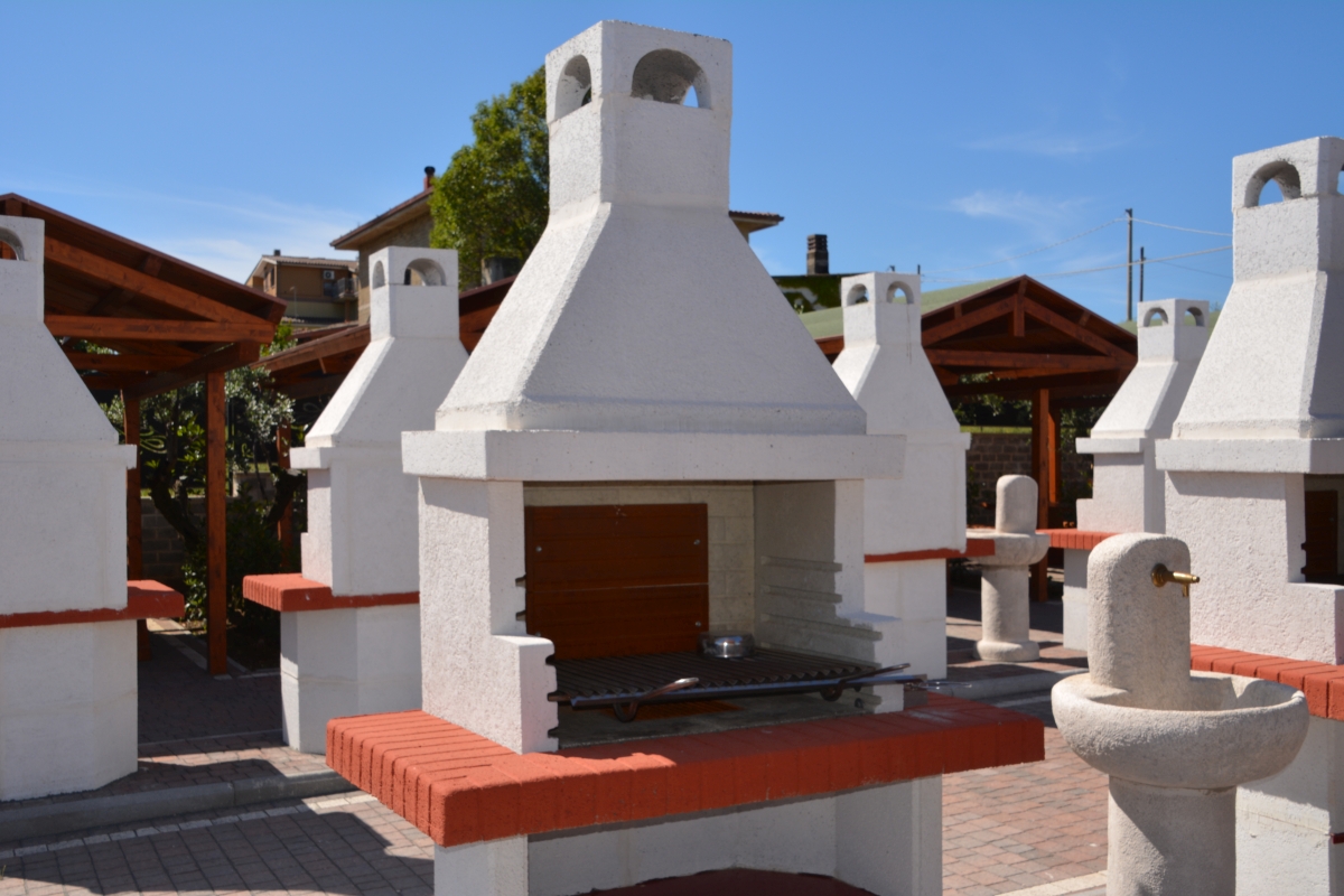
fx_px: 1400
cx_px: 672
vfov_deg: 35.5
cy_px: 448
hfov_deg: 51.3
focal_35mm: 38
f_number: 11
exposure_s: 1/200
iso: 100
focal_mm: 25
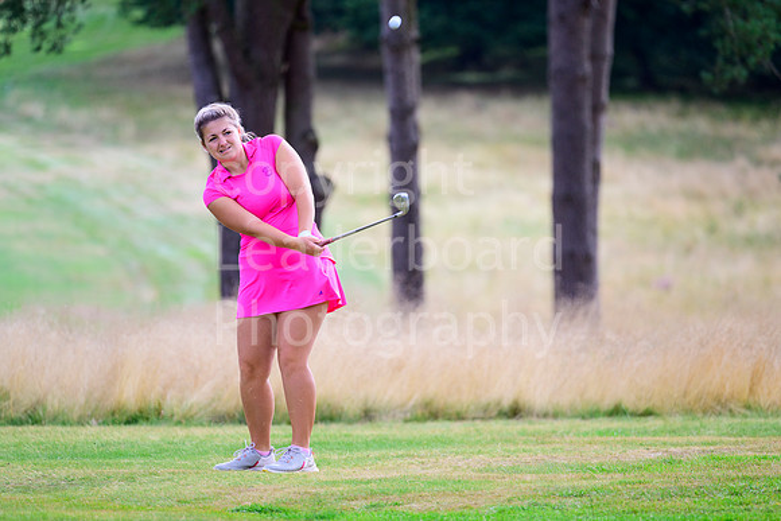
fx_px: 7594
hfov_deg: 5.9
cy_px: 260
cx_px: 390
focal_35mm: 350
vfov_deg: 3.9
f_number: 5.6
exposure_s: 1/640
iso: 500
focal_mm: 350
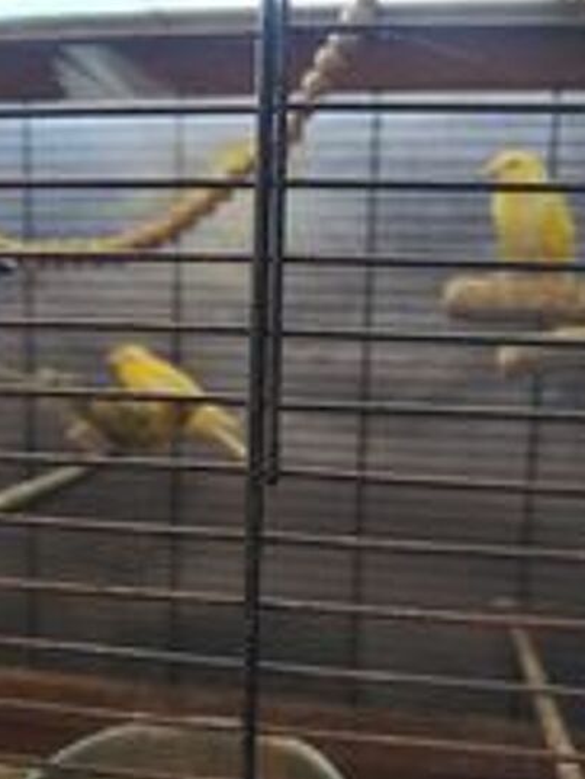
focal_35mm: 31
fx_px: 698
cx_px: 296
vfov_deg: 58.2
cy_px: 429
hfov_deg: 45.5
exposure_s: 1/20
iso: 498
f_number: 1.8
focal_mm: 4.75
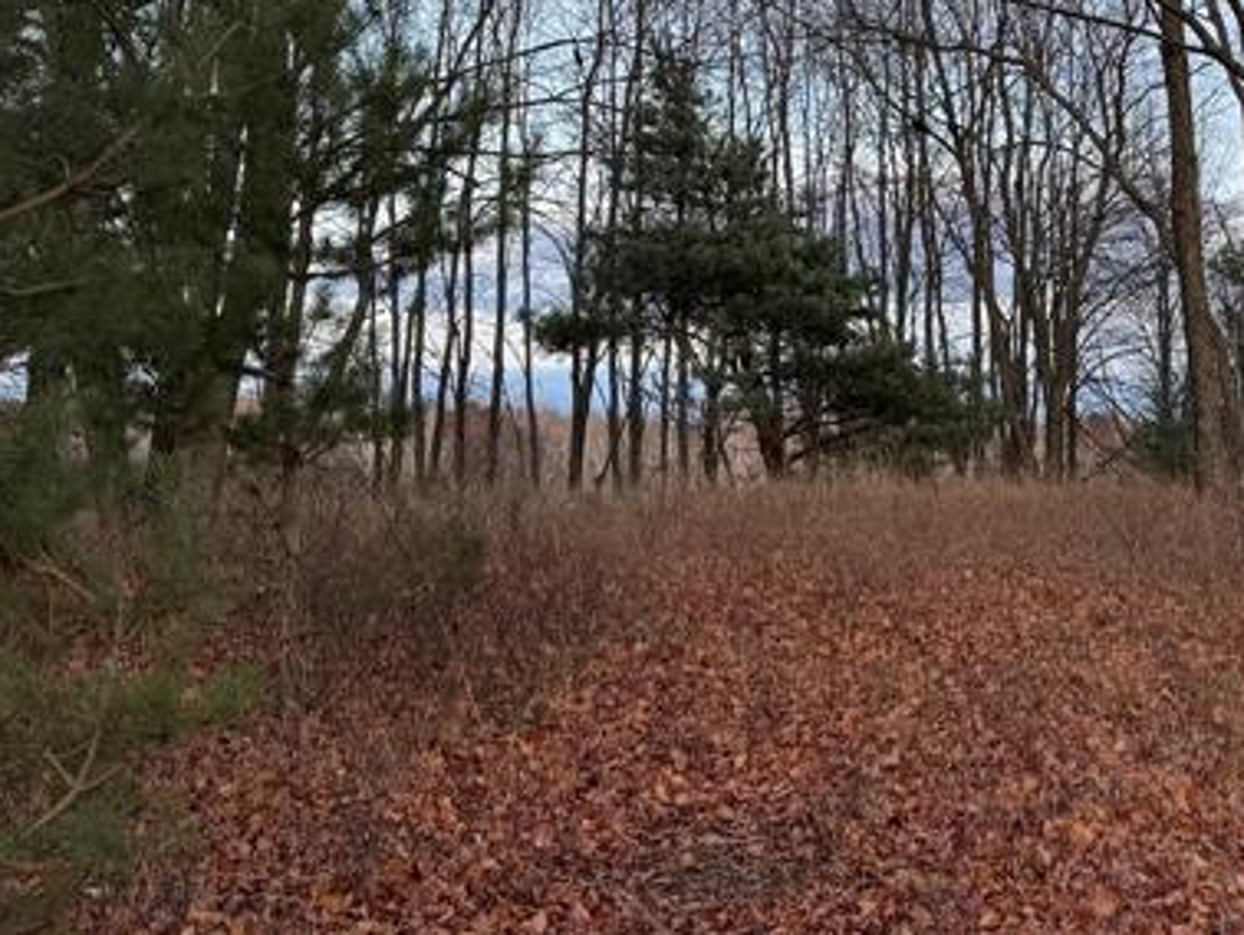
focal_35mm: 65
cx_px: 1122
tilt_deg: +9.3
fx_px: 2337
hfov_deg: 28.6
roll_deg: +0.8
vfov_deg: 21.9
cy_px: 30
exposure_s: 1/168
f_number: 1.78
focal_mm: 6.86
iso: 64
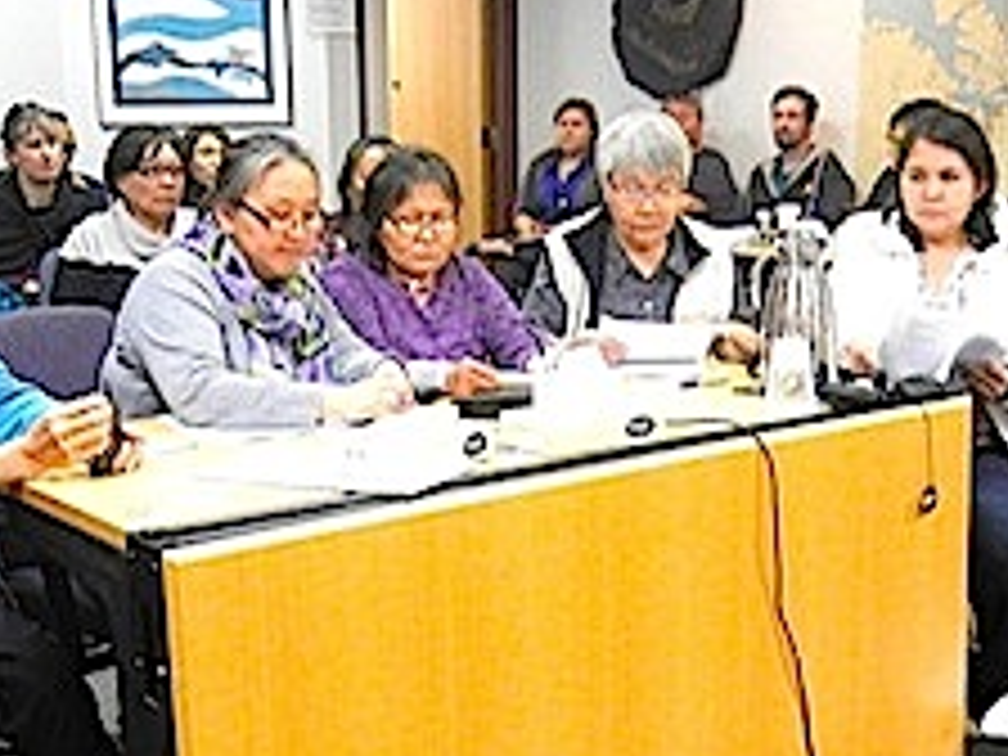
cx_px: 538
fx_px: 1660
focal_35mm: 57
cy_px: 461
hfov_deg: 33.8
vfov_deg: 25.6
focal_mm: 6.2
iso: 800
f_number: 3.6
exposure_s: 1/62.2
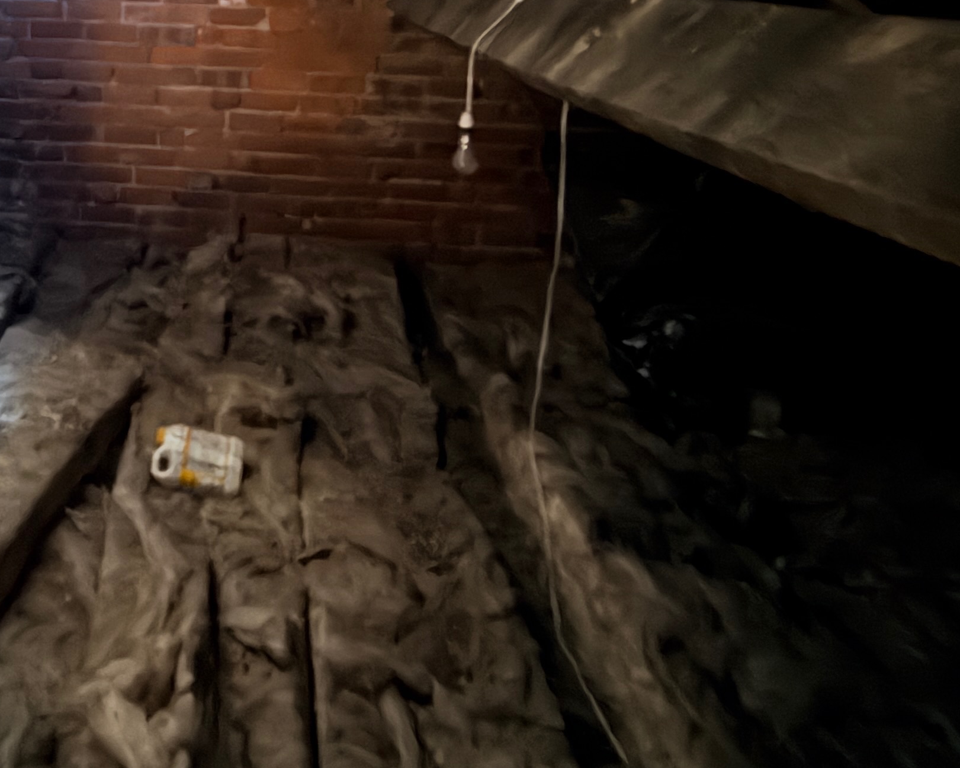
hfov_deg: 48.7
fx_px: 966
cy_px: 28
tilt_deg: -5.5
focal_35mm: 34
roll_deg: -2.5
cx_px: 147
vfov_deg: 39.1
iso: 1600
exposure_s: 1/4
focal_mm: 2.22
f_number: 2.2
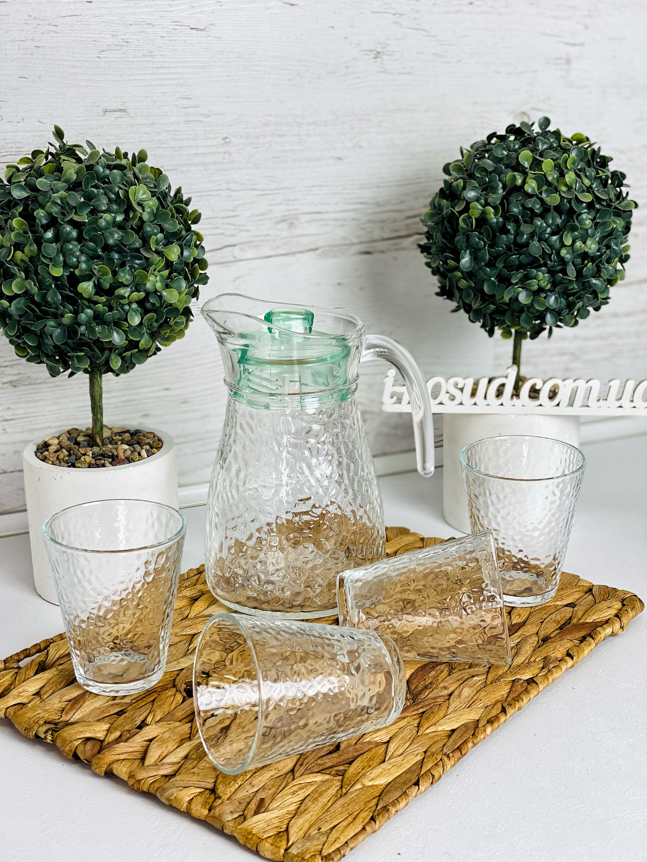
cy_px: 431
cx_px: 324
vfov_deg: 36.8
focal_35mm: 52
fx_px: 1296
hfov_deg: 28.0
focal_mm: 6
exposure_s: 1/100
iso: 25
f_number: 2
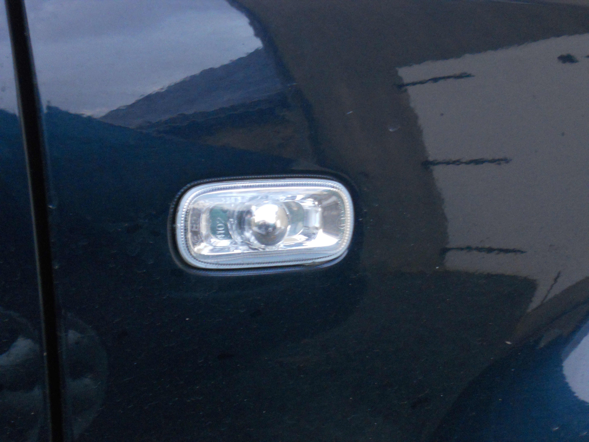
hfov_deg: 25.3
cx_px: 294
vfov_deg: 19.1
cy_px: 221
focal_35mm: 77
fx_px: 1310
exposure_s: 1/25
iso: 400
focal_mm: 13.9
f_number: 5.9
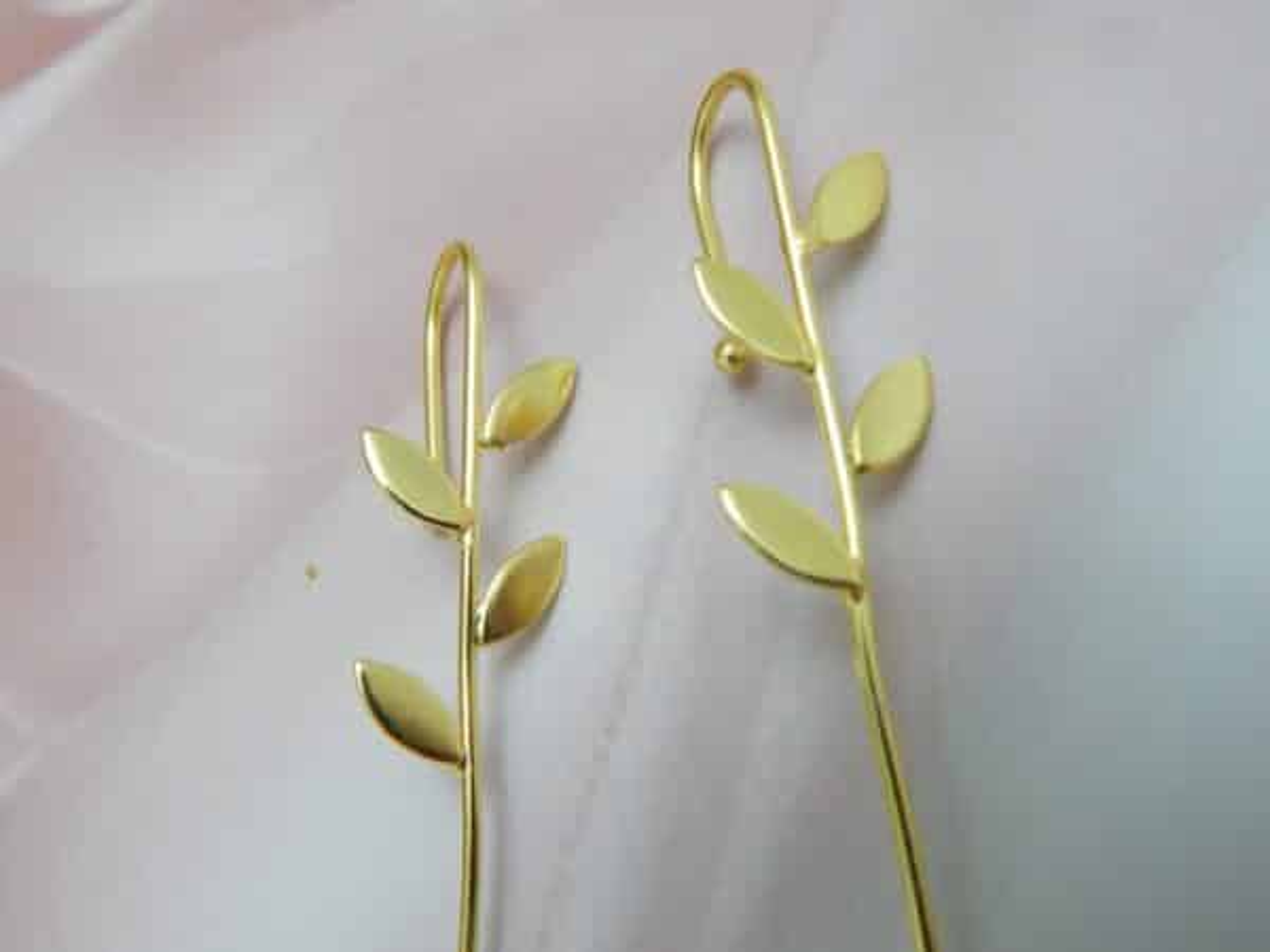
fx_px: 1247
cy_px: 476
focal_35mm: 34
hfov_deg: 54.0
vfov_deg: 41.8
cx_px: 635
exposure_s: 1/30
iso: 360
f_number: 3.3
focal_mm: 6.1
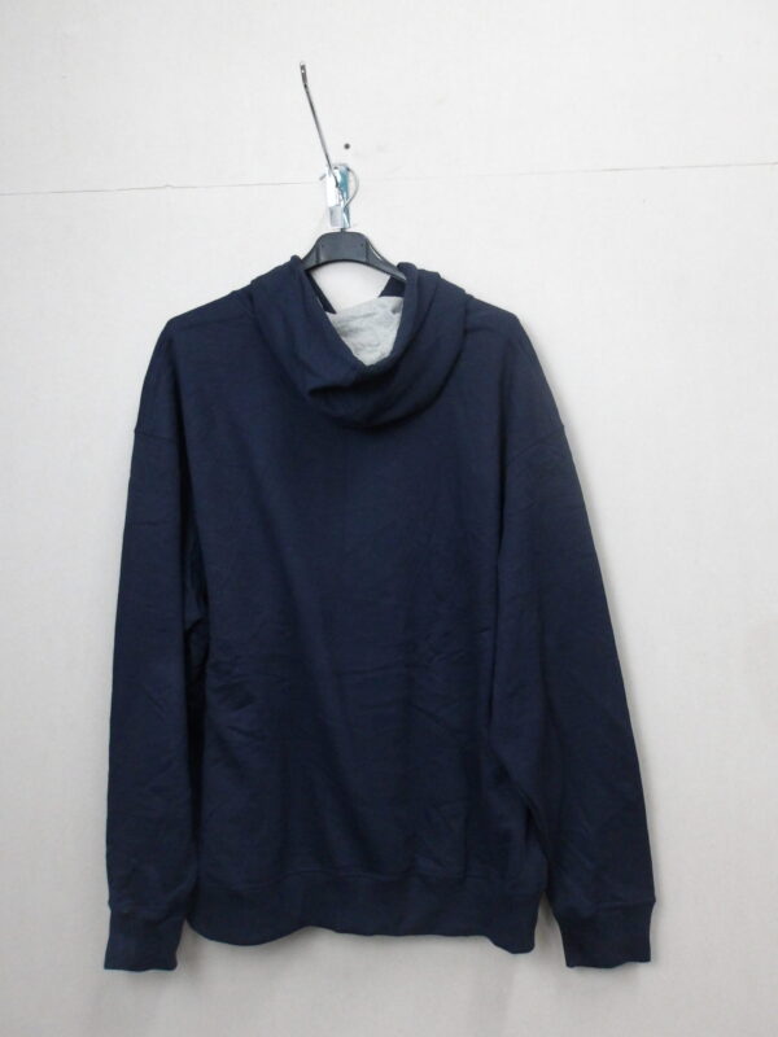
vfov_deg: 65.3
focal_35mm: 27
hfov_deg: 51.4
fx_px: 809
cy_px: 518
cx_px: 389
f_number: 3
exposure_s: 1/60
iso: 673
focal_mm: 4.9
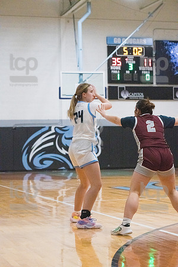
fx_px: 682
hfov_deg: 14.9
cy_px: 134
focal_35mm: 92
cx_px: 89
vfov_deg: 22.1
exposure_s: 1/1250
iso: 10000
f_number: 5
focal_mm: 92
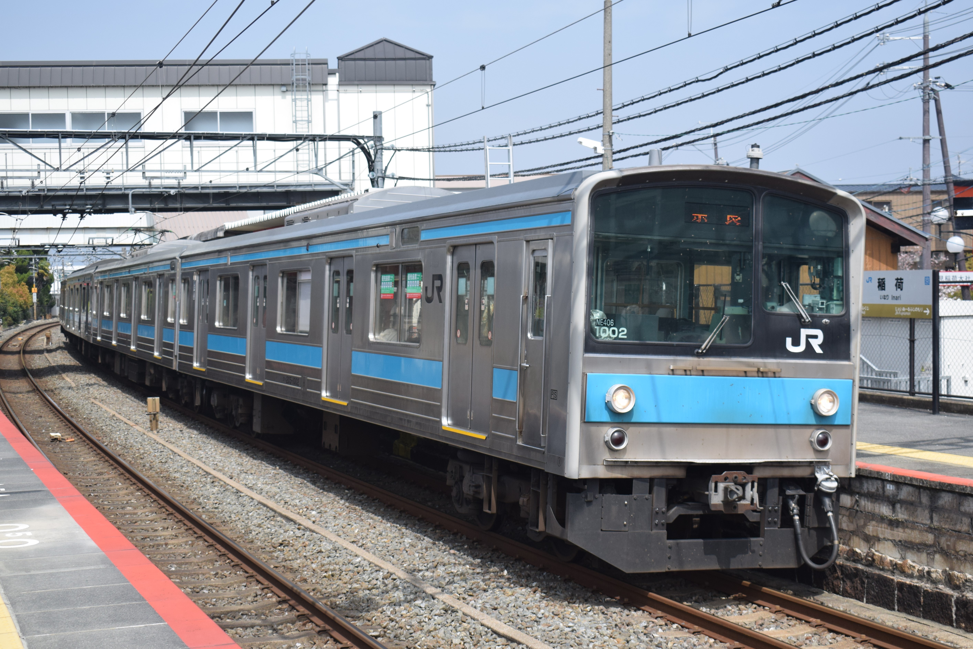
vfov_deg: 26.5
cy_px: 324
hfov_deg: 38.9
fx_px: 1378
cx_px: 486
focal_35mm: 51
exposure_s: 1/1600
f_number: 5.6
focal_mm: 34
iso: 400
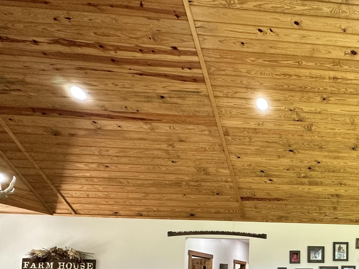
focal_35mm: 29
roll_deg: -1.2
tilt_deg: +2.6
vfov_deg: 42.0
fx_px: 301
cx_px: 359
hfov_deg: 50.0
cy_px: 267
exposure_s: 1/60
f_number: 2.2
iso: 160
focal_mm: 2.22
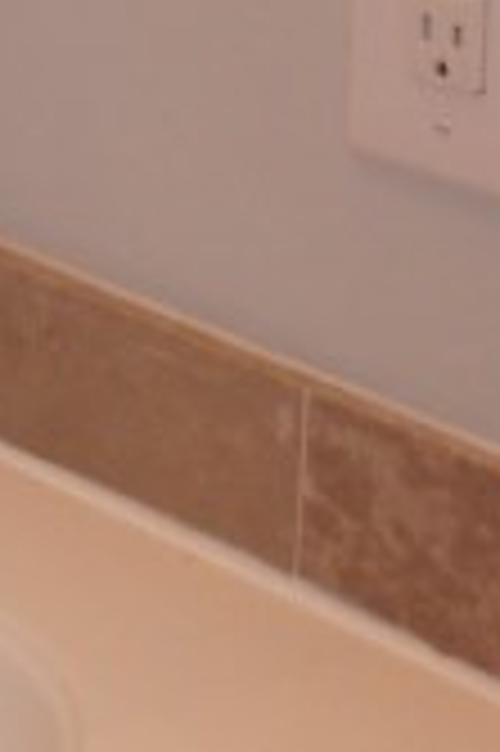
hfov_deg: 6.4
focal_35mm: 202
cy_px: -729
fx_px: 4217
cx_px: -791
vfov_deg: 9.5
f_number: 4
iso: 400
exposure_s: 1/60
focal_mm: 22
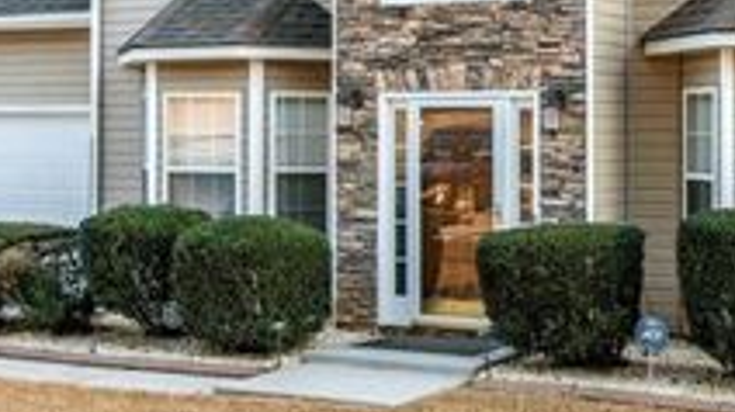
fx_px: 1441
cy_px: 43
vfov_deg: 16.1
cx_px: 458
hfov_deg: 28.5
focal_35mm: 74
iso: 3200
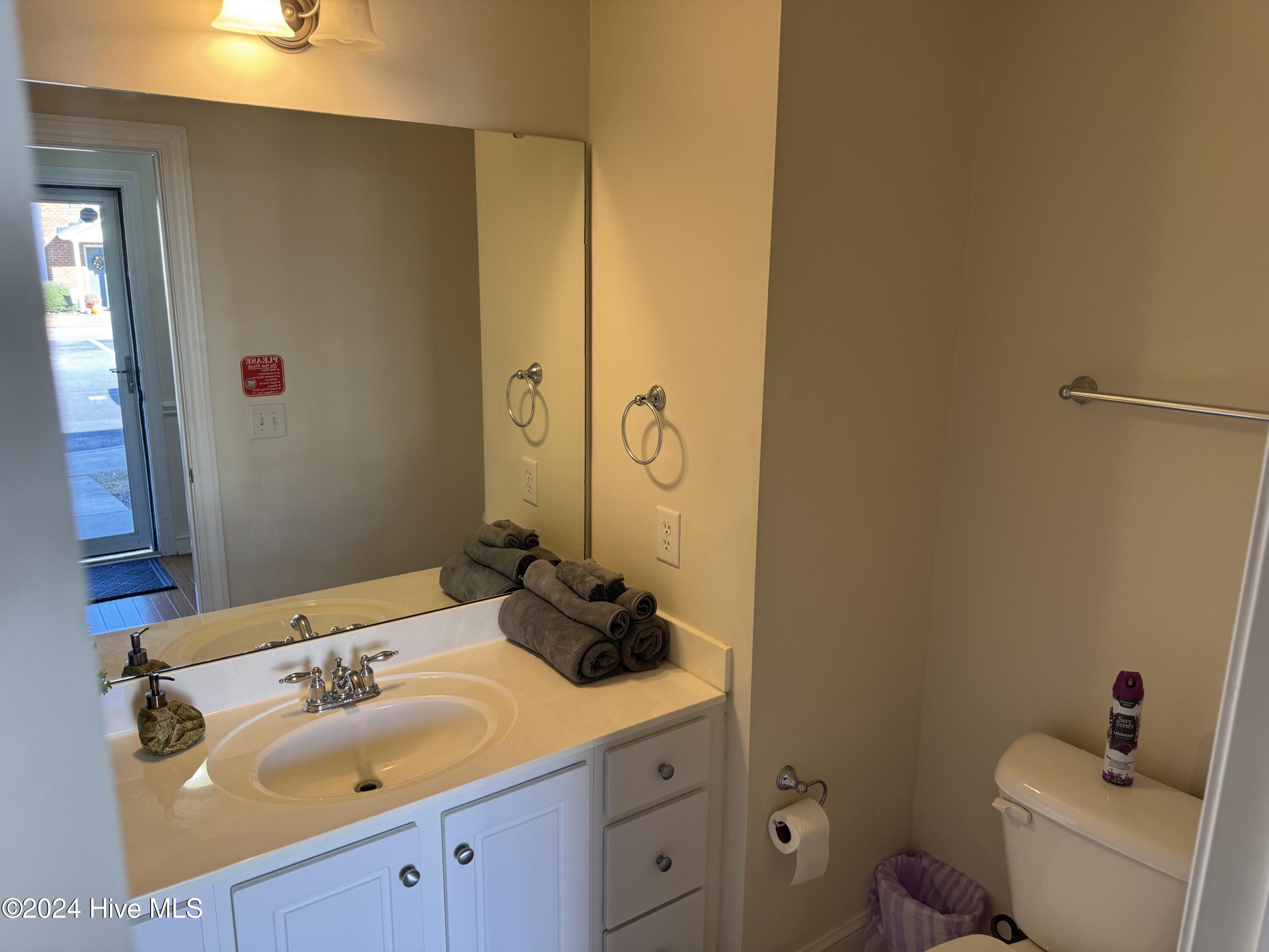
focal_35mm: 24
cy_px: 476
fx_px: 880
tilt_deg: -13.2
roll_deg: -0.5
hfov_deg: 71.6
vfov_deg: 56.8
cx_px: 634
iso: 100
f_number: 1.78
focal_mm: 6.76
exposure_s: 1/120
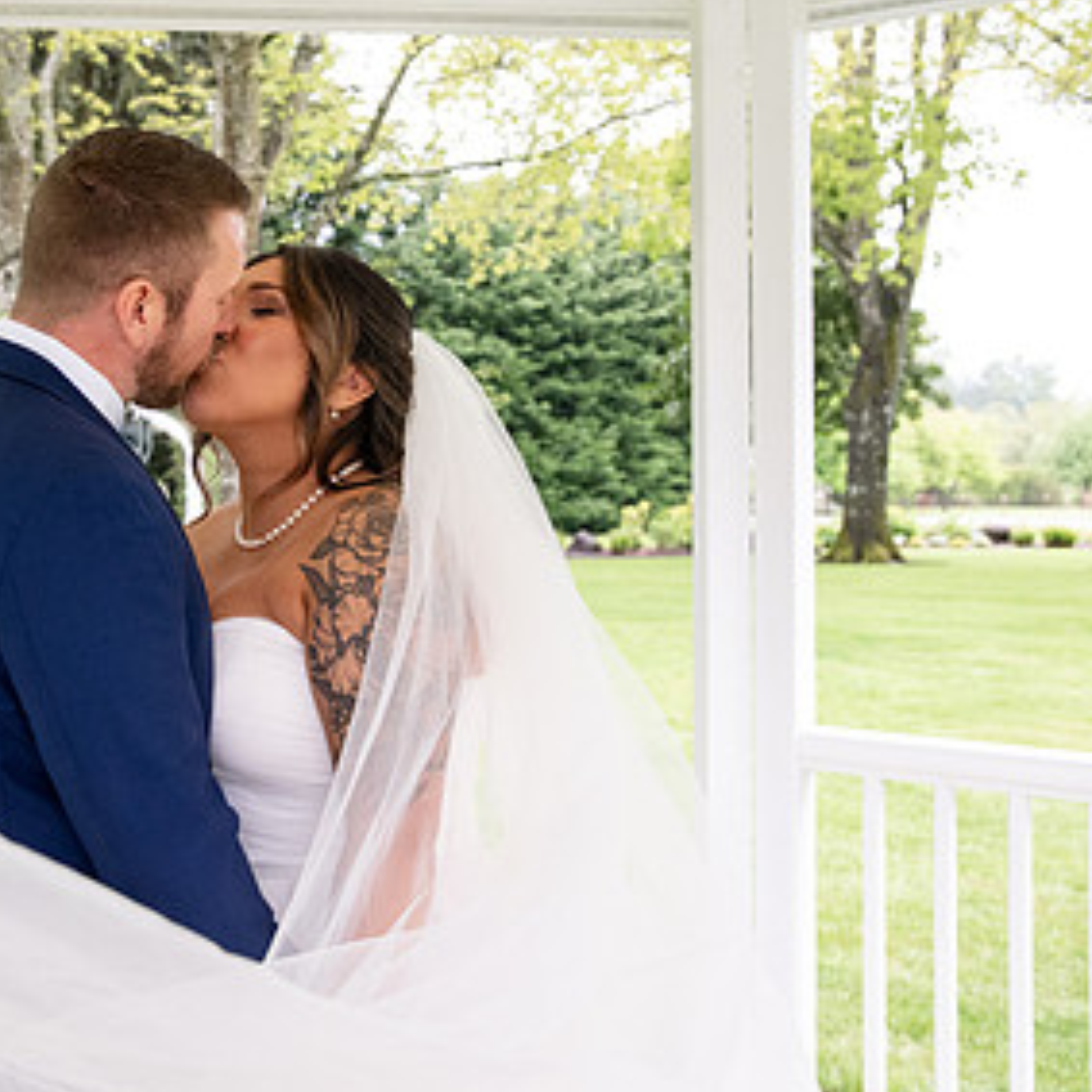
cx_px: 147
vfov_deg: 31.5
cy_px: 407
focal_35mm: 54
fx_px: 1927
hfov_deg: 30.5
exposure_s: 1/320
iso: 3200
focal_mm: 31
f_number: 4.5
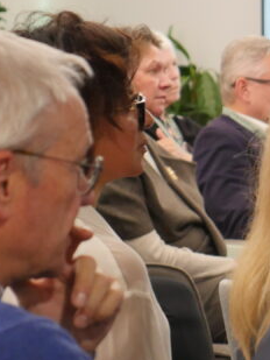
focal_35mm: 232
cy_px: 161
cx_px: 299
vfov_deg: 8.5
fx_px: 2411
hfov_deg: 6.4
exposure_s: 1/80
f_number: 2.8
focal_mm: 35
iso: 1000
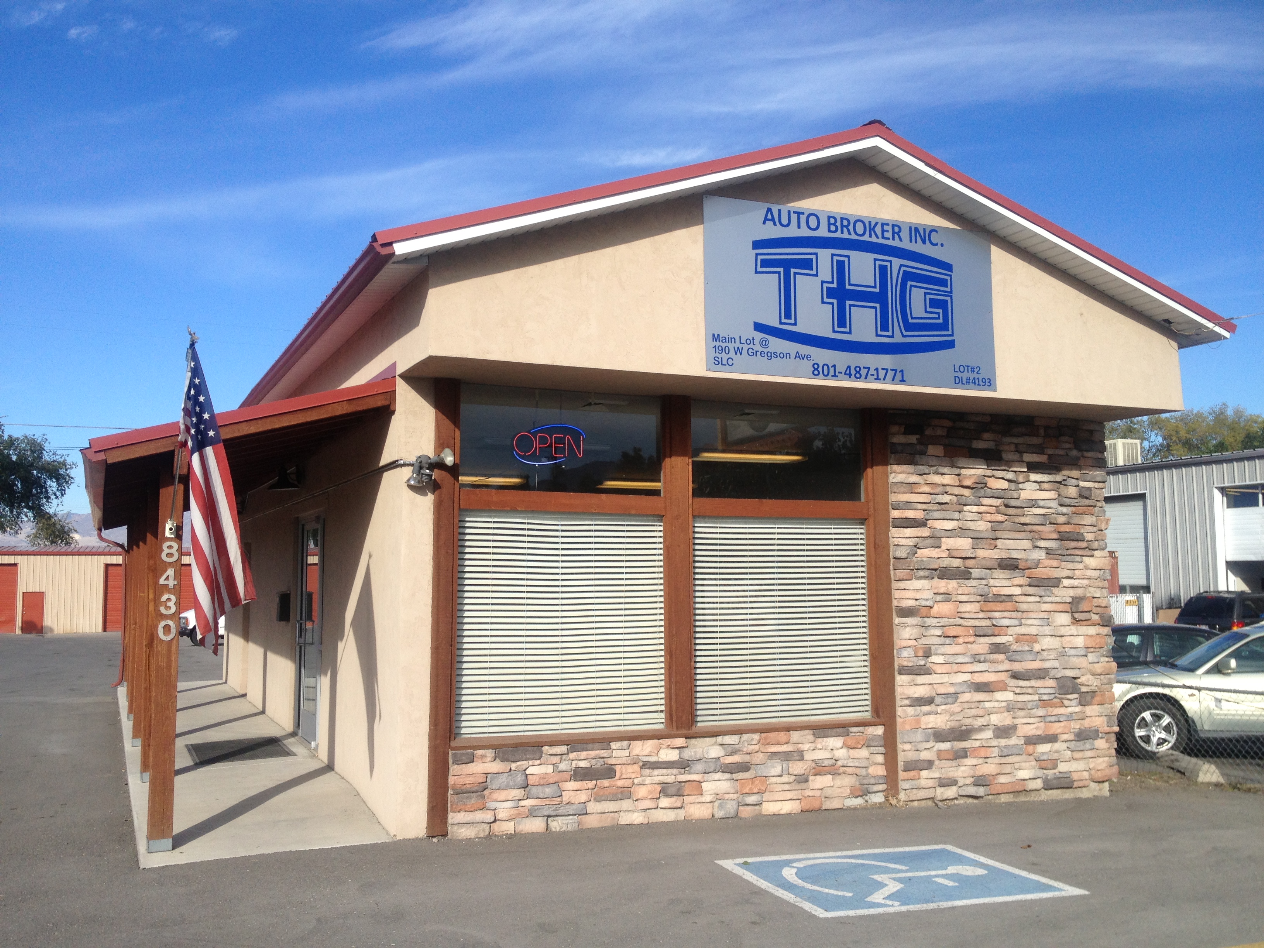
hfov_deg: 52.6
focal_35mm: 35
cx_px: 632
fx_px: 1278
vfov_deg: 40.7
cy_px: 474
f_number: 2.4
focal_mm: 4.28
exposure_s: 1/1534
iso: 50
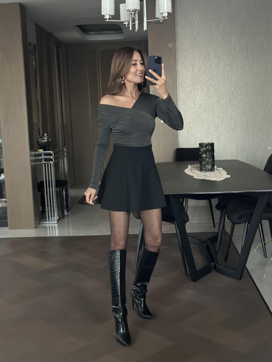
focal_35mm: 48
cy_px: 181
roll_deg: +2.4
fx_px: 503
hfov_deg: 30.3
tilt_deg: -18.8
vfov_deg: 39.7
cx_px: 136
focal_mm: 6.86
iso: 800
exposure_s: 1/30
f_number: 1.78
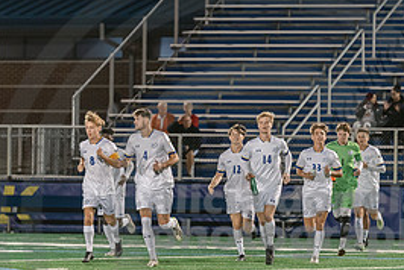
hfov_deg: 5.3
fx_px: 4404
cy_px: 216
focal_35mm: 392
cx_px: 255
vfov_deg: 3.5
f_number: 2.8
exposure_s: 1/400
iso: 2500
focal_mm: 180
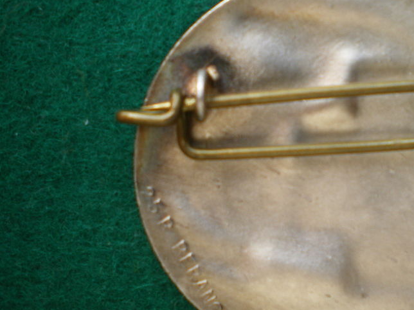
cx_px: 301
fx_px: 706
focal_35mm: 59
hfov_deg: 32.2
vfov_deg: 24.8
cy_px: 158
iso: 100
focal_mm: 6.3
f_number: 3.1
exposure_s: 1/50
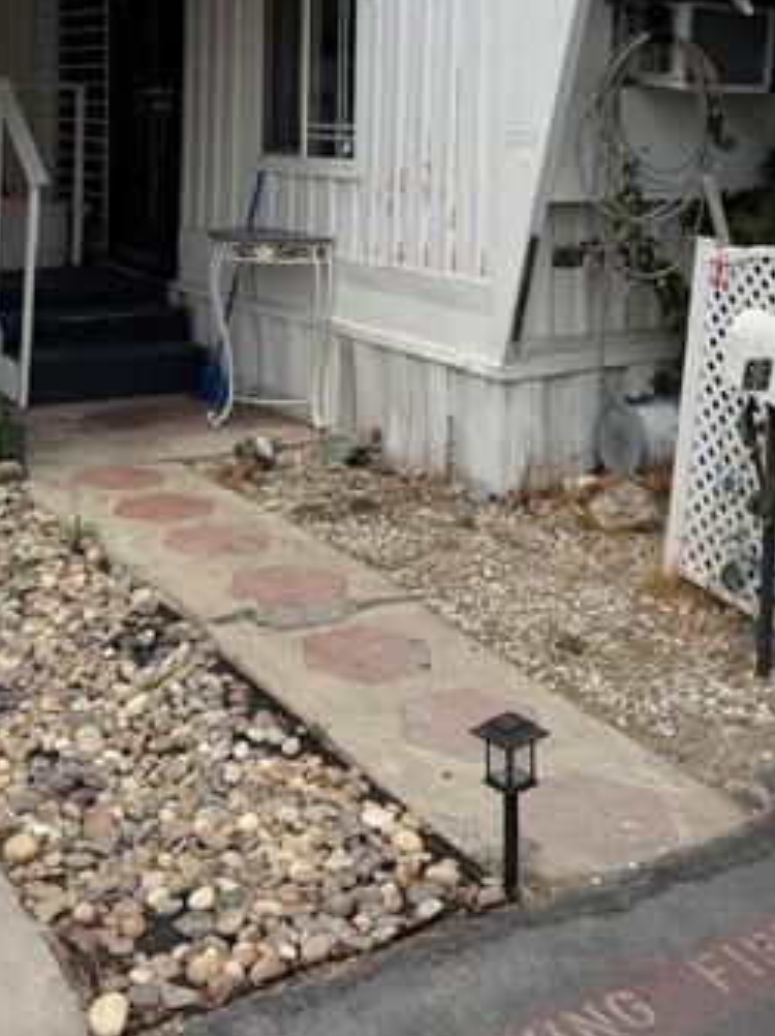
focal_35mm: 46
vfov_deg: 38.9
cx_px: 431
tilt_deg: -2.4
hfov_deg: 31.5
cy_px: 143
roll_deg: -1.2
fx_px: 1375
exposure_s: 1/9091
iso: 80
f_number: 1.78
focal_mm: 6.76
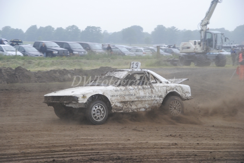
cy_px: 82
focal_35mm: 135
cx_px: 122
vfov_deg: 10.2
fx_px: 916
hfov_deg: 15.2
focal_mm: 90
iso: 280
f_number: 5.3
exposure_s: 1/500
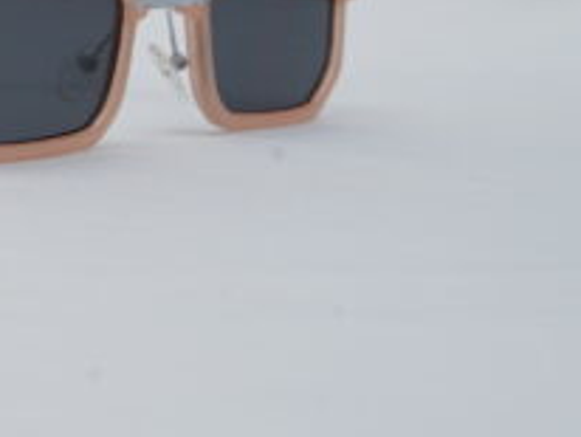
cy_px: -56
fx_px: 2353
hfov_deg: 13.7
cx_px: -85
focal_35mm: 140
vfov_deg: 10.5
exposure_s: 1/160
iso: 100
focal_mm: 50
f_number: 9
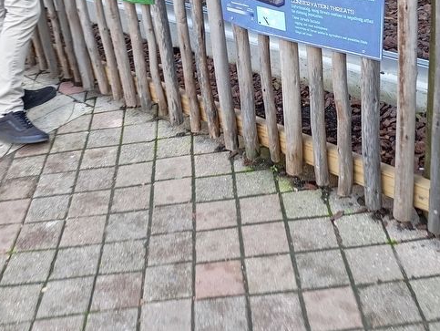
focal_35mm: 48
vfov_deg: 29.5
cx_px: 225
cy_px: 59
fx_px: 611
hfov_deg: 39.6
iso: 128
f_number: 1.8
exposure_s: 1/60
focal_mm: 4.27
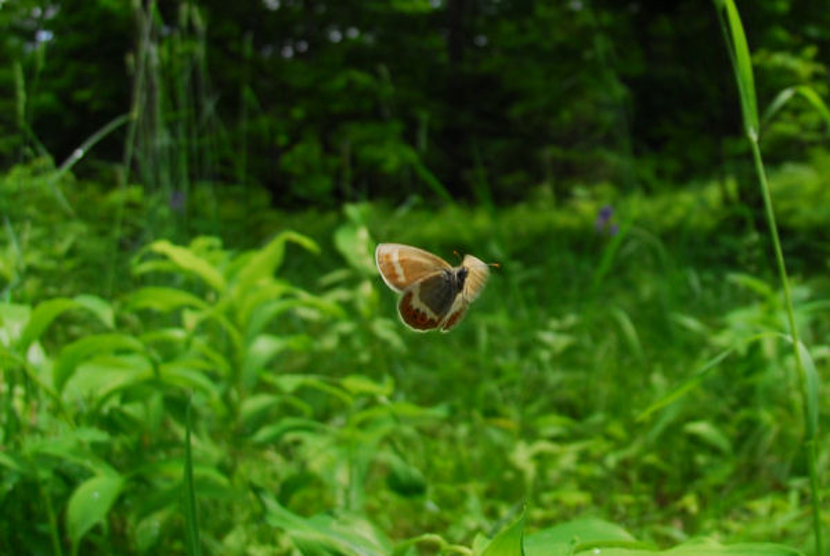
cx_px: 415
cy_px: 278
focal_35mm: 16
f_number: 3.2
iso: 200
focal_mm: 10.5
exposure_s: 1/1000
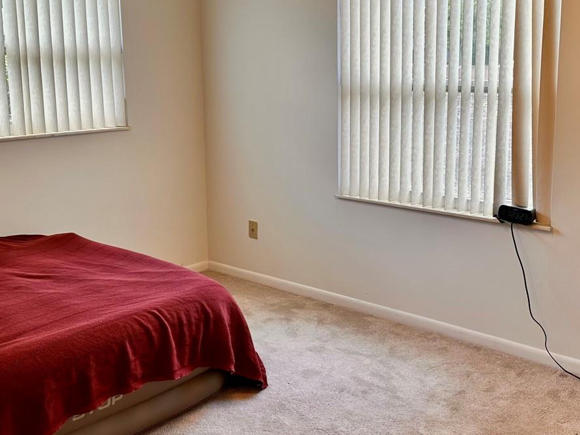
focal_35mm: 43
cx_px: 344
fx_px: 721
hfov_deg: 43.7
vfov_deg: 33.5
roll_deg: +0.1
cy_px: 169
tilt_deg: -9.5
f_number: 1.78
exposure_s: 1/148
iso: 64
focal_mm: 6.86
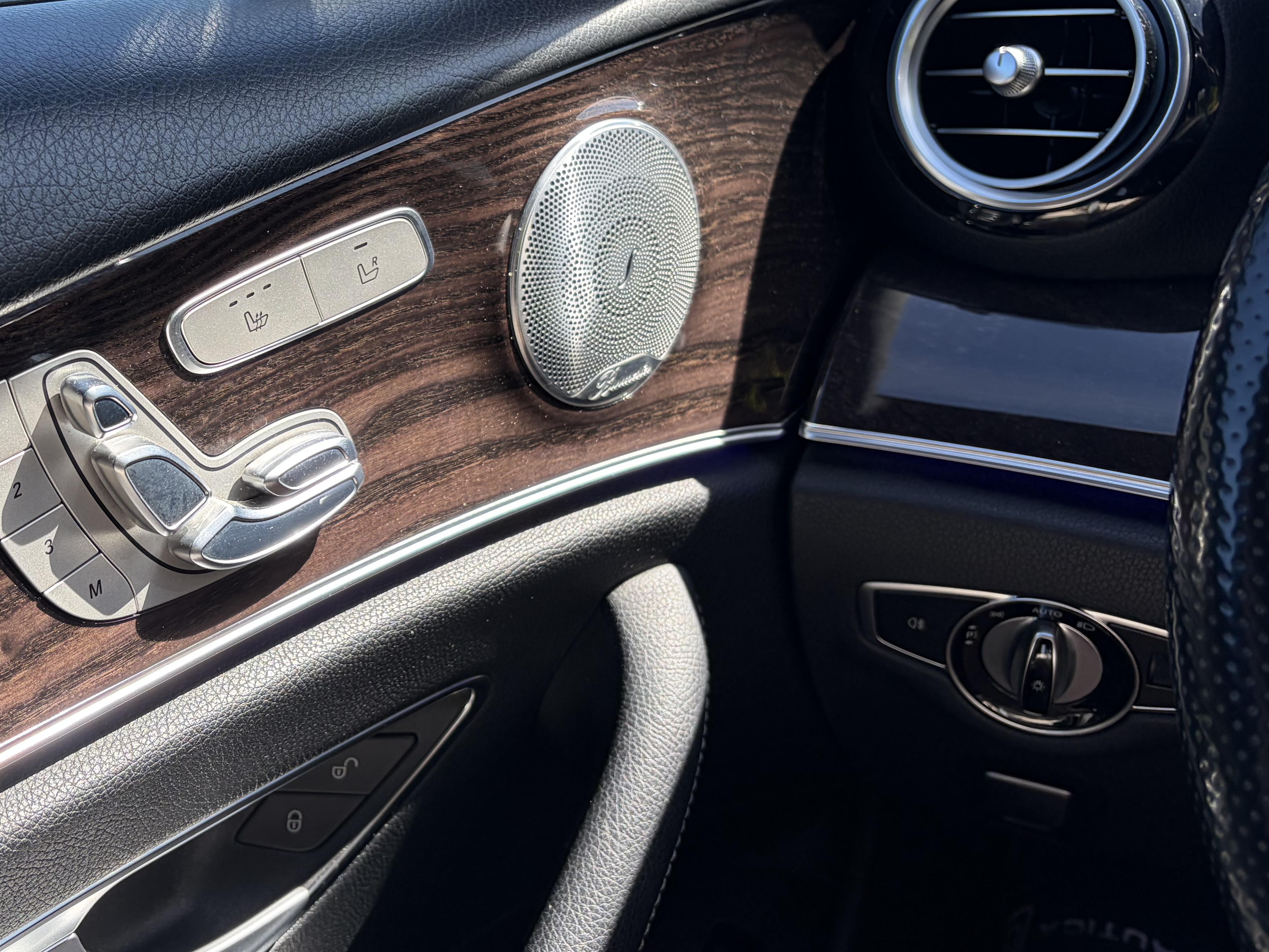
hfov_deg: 44.5
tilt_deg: -12.2
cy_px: 267
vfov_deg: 34.6
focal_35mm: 41
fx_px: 1503
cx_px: 344
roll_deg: +7.0
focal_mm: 5.96
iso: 64
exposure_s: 1/485
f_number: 1.6
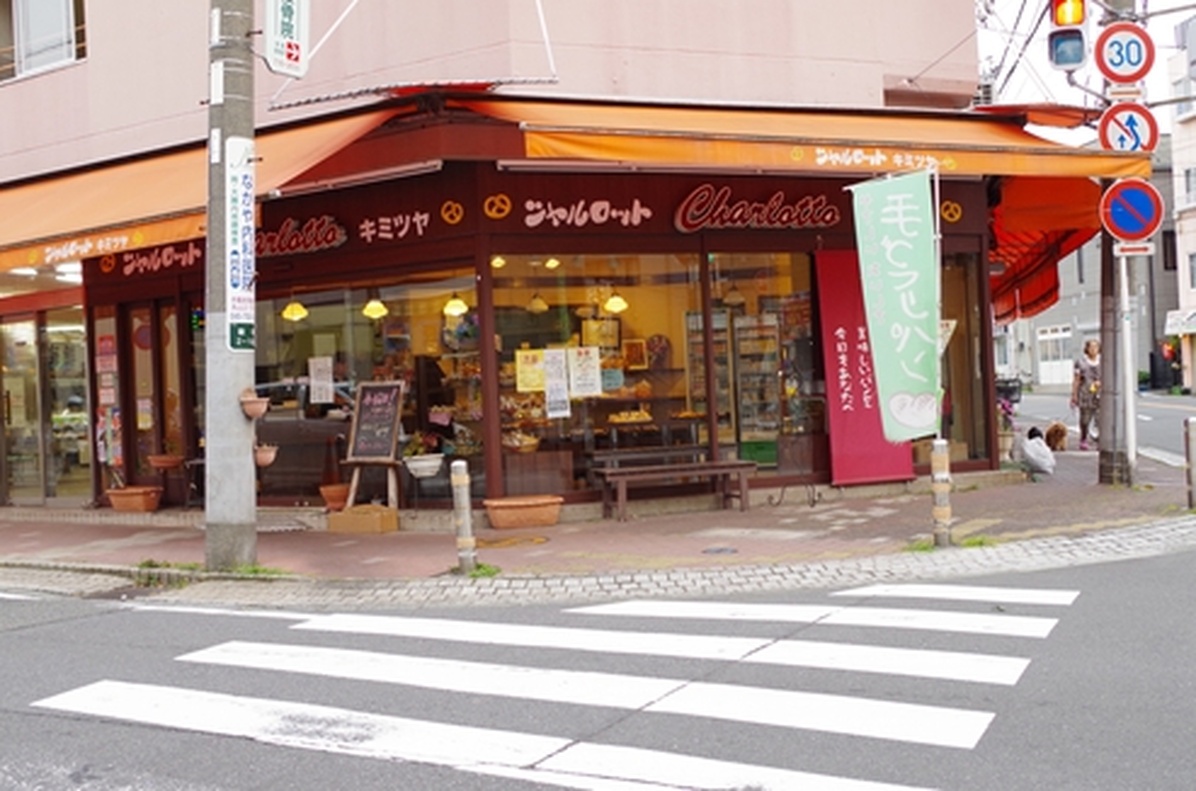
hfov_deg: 46.3
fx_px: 1398
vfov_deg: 31.6
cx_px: 598
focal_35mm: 42
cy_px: 396
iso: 800
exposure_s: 1/60
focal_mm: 28.13
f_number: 6.3
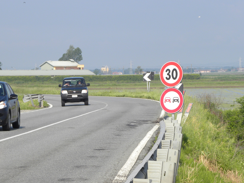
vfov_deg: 6.3
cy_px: 128
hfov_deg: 8.4
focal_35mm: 236
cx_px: 86
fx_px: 1663
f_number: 5.6
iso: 64
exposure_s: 1/294
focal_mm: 28.8
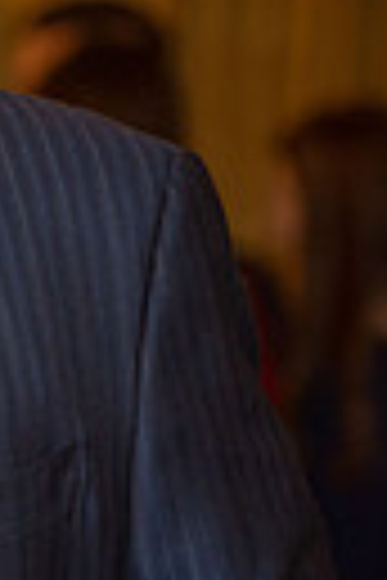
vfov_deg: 5.0
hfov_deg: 3.3
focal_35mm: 414
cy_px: 265
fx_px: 6675
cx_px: -356
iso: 1250
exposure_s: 1/100
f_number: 2.8
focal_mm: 92
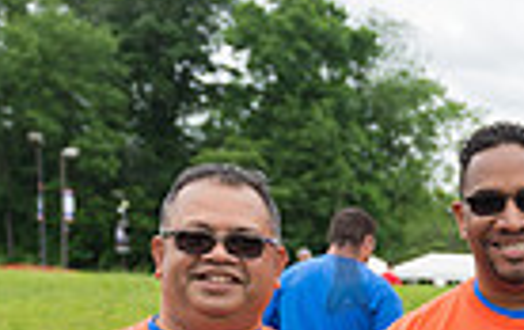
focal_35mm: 111
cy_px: 431
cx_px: 835
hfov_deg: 16.6
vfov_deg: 11.6
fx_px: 1589
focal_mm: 26
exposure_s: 1/800
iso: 200
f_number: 3.5
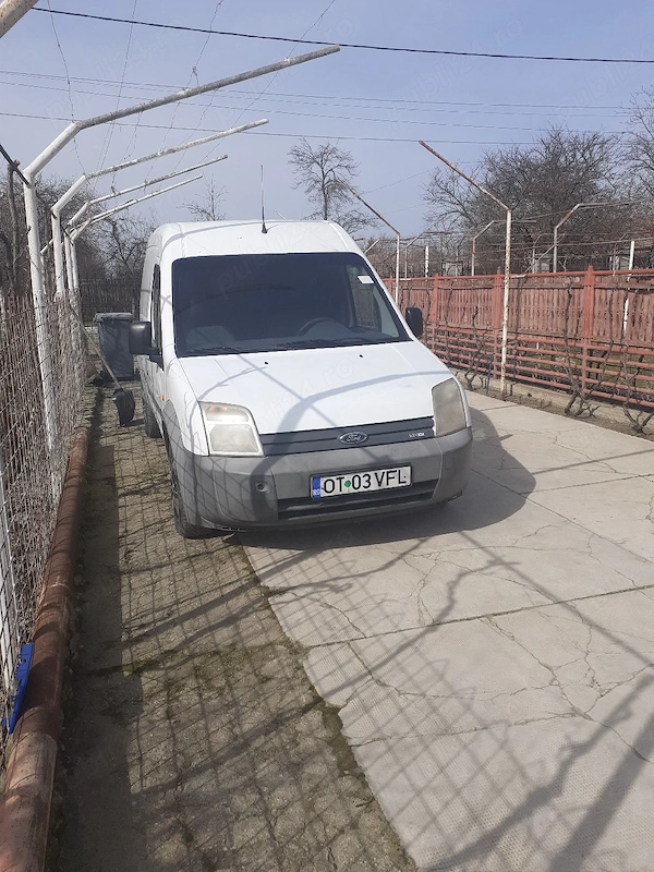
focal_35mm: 27
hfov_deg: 51.4
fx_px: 680
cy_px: 436
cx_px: 327
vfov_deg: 65.3
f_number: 1.9
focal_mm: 3.6
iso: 40
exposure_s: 1/3333
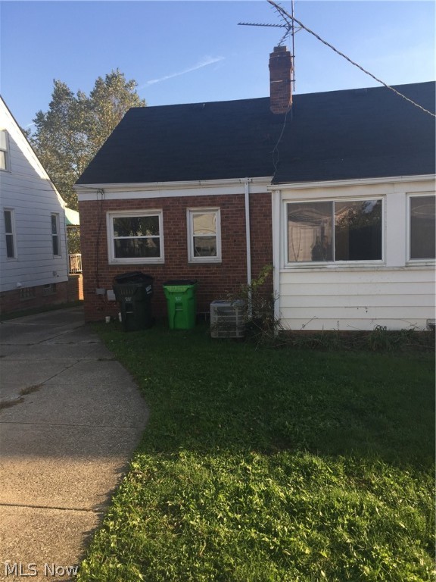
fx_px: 487
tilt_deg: -5.0
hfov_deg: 48.2
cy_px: 291
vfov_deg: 61.7
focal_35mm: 29
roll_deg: +1.7
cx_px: 218
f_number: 2.2
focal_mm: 4.15
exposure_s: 1/628
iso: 32
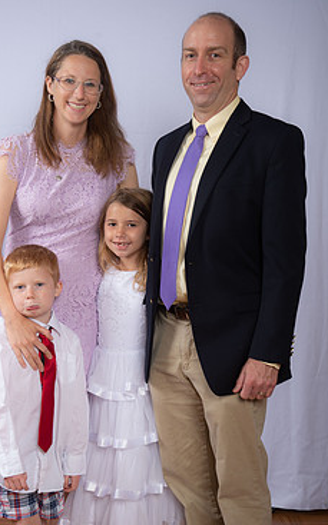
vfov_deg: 31.5
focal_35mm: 65
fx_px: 931
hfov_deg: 20.0
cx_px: 135
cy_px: 309
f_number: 7.1
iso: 250
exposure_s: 1/160
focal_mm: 52
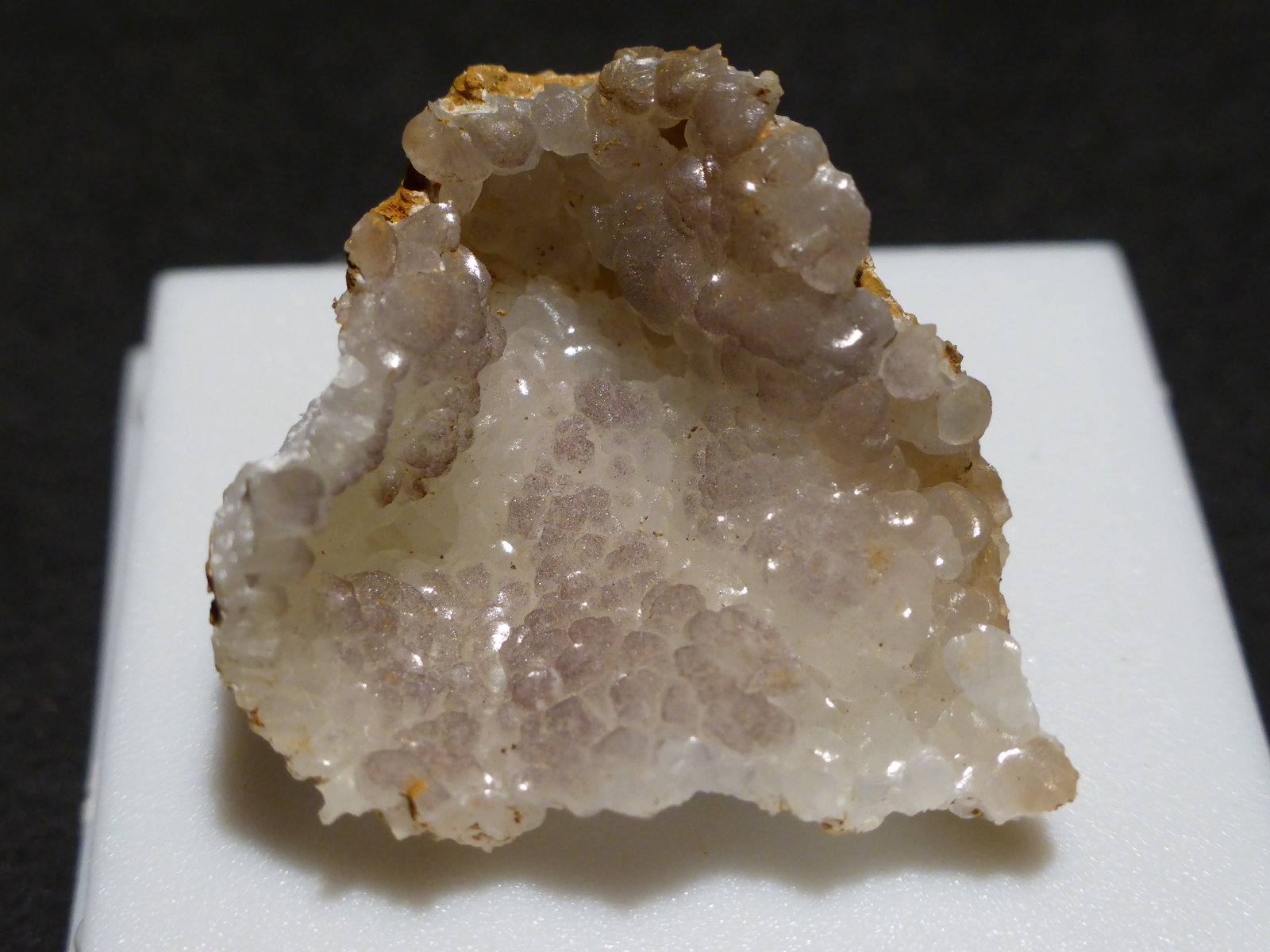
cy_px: 476
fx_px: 2238
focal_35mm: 61
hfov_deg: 31.7
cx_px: 635
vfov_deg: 24.0
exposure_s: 1/60
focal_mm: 10.3
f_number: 4.7
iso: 400
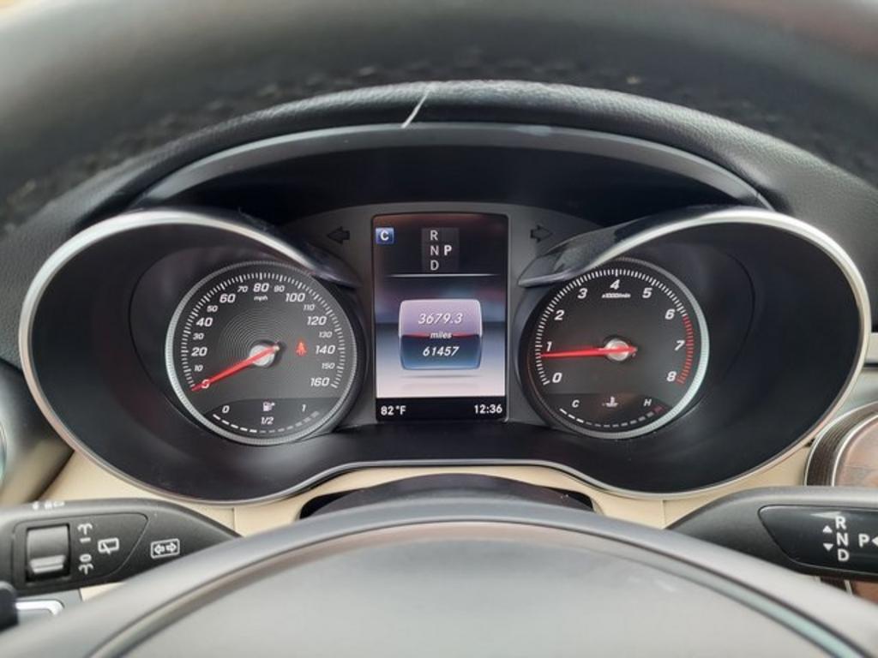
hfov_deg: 67.3
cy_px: 329
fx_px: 659
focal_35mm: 26
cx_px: 439
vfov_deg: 53.1
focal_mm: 5.4
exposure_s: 1/120
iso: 320
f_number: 1.8
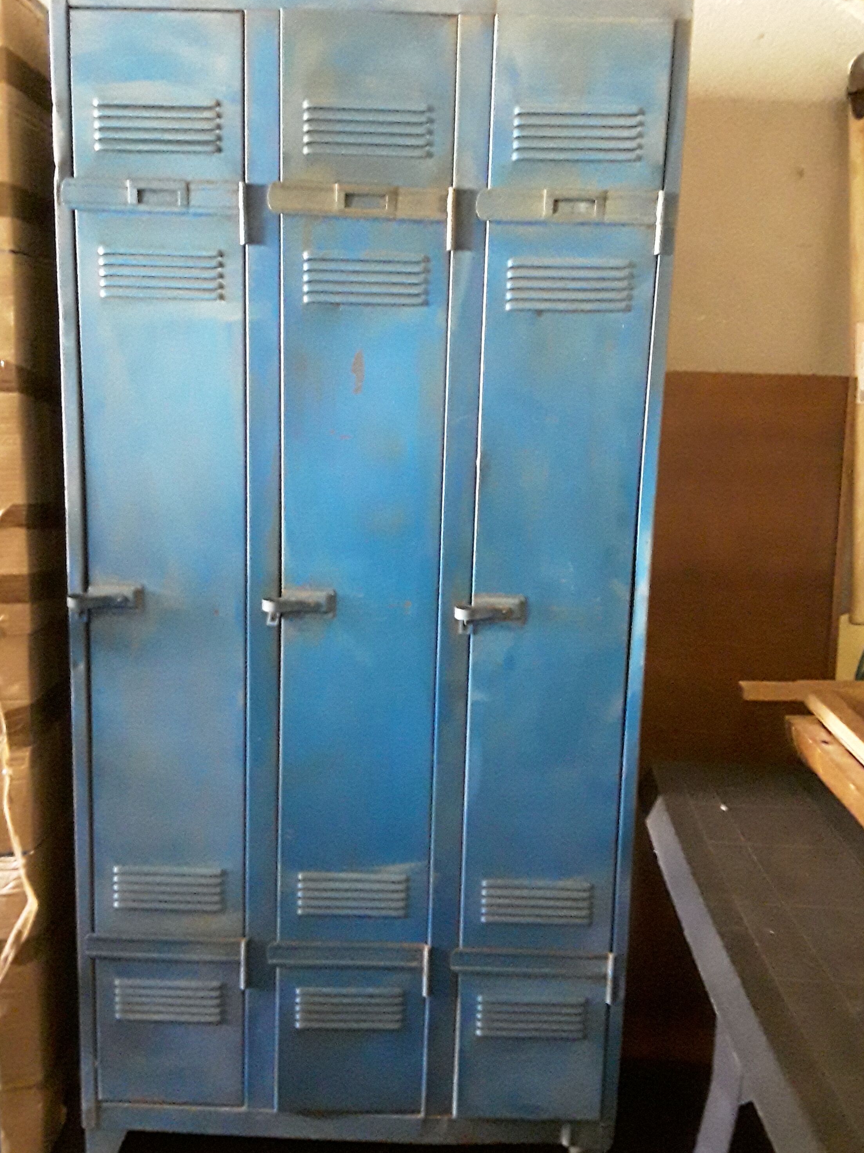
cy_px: 585
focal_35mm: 30
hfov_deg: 46.8
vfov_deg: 60.0
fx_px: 999
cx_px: 404
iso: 1250
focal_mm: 2.91
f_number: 1.9
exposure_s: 1/17
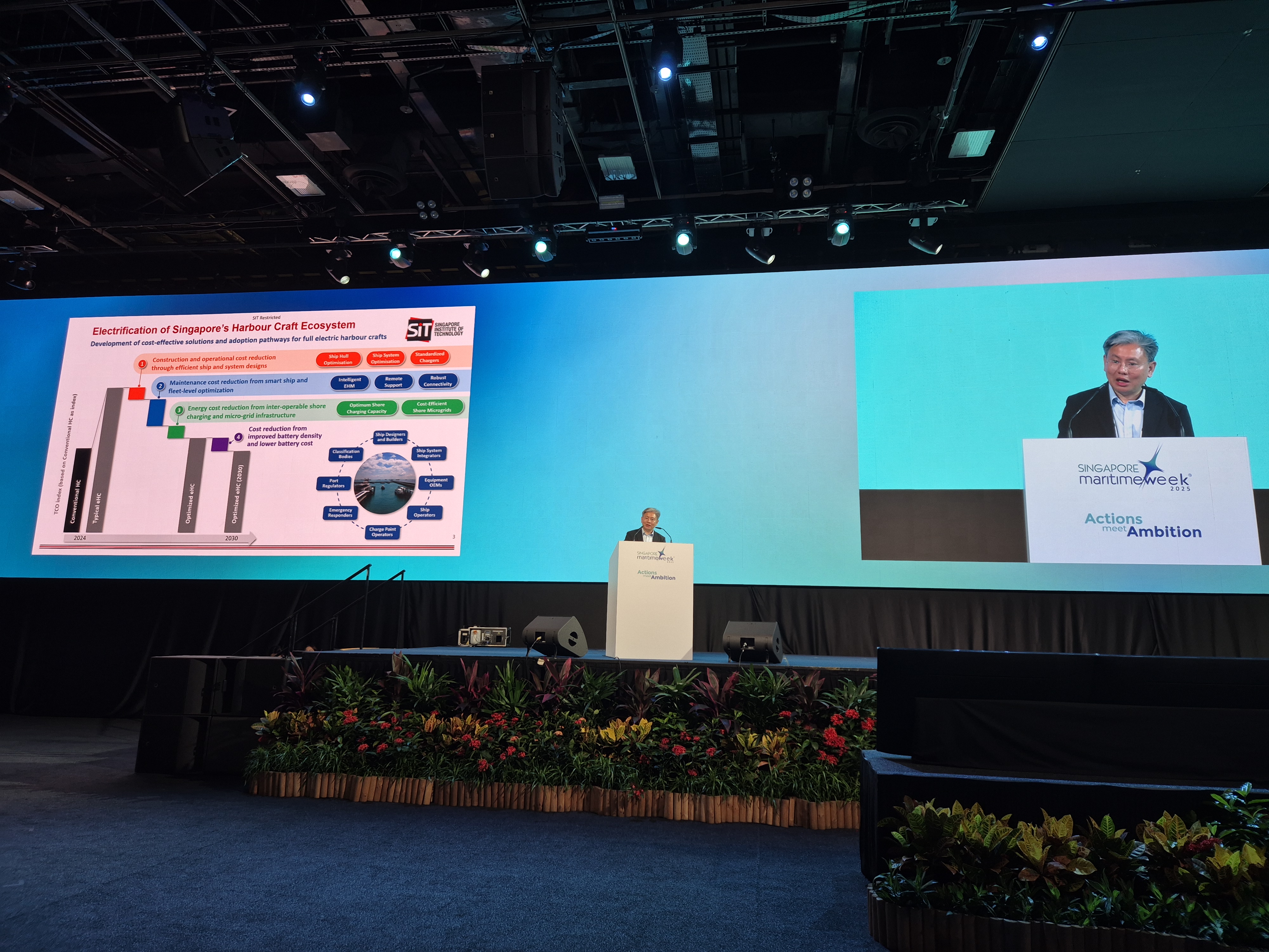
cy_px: 476
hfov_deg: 73.9
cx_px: 634
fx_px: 843
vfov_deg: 58.9
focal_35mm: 23
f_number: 1.8
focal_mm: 5.4
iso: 64
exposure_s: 1/50
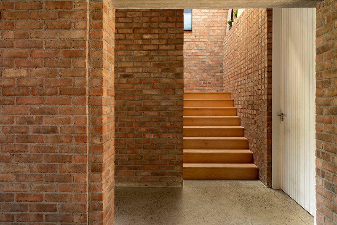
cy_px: 112
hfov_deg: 73.7
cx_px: 168
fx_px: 225
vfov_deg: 53.2
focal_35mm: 24
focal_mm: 24
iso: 100
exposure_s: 3.2
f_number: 14
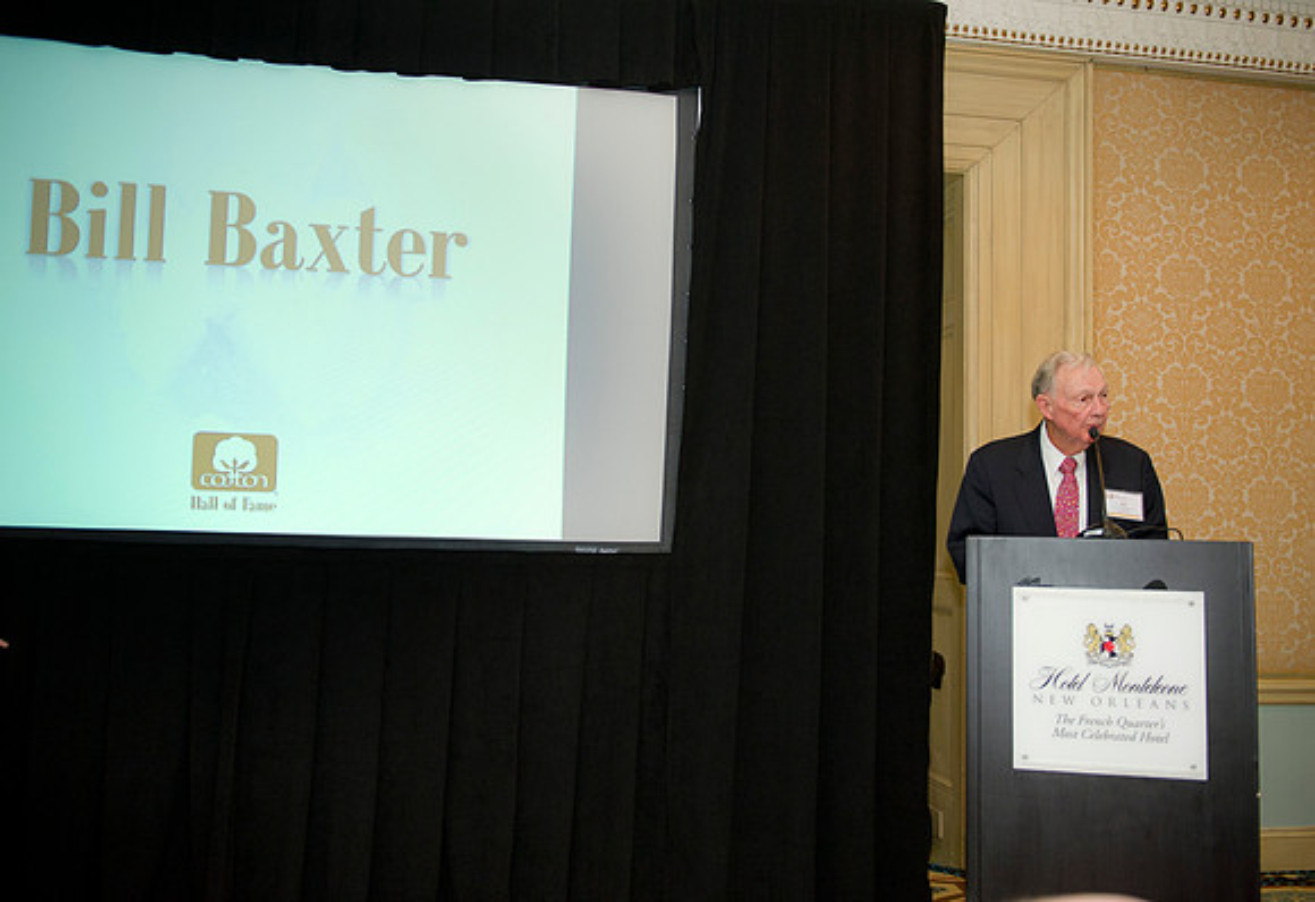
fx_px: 1223
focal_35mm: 33
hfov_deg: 56.5
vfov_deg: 40.5
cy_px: 430
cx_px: 681
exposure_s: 1/100
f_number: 3.2
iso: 800
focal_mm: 31
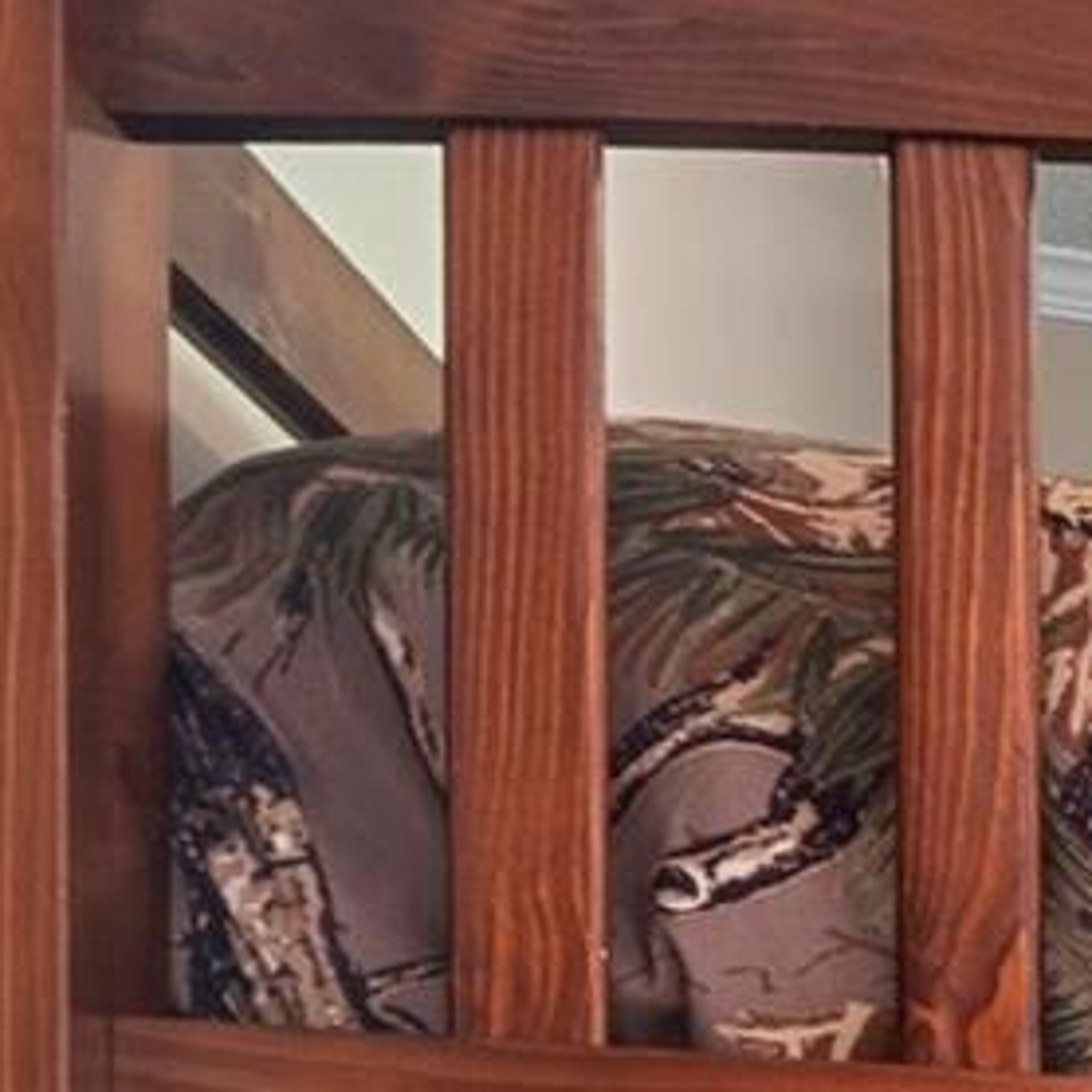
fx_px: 3681
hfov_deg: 10.6
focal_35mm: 103
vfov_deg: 15.2
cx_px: 3413
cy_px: 1793
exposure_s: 15
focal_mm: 11
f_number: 9
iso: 250
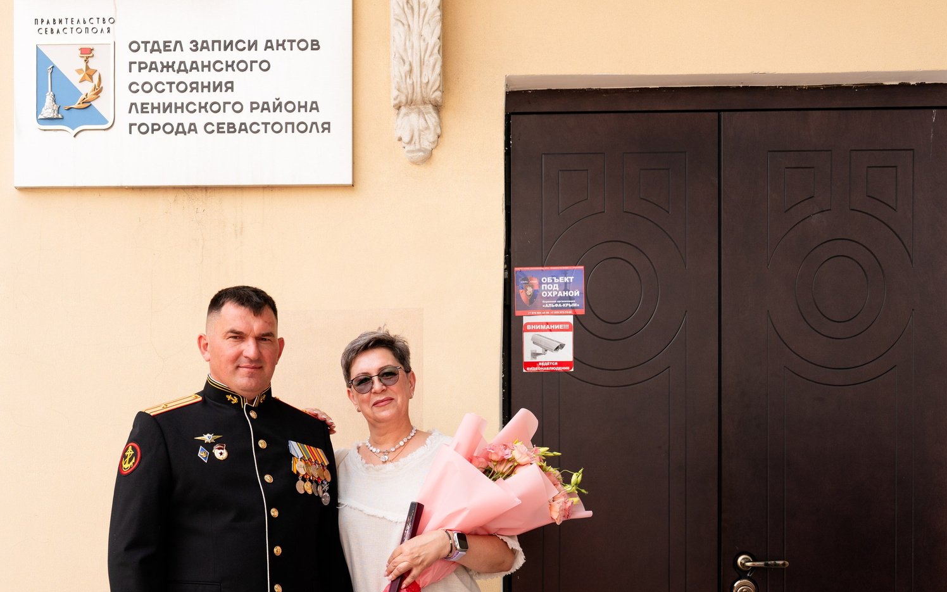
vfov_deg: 25.7
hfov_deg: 40.8
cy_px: 508
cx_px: 362
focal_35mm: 49
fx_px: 1265
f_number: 3.5
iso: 100
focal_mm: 24
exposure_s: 1/320
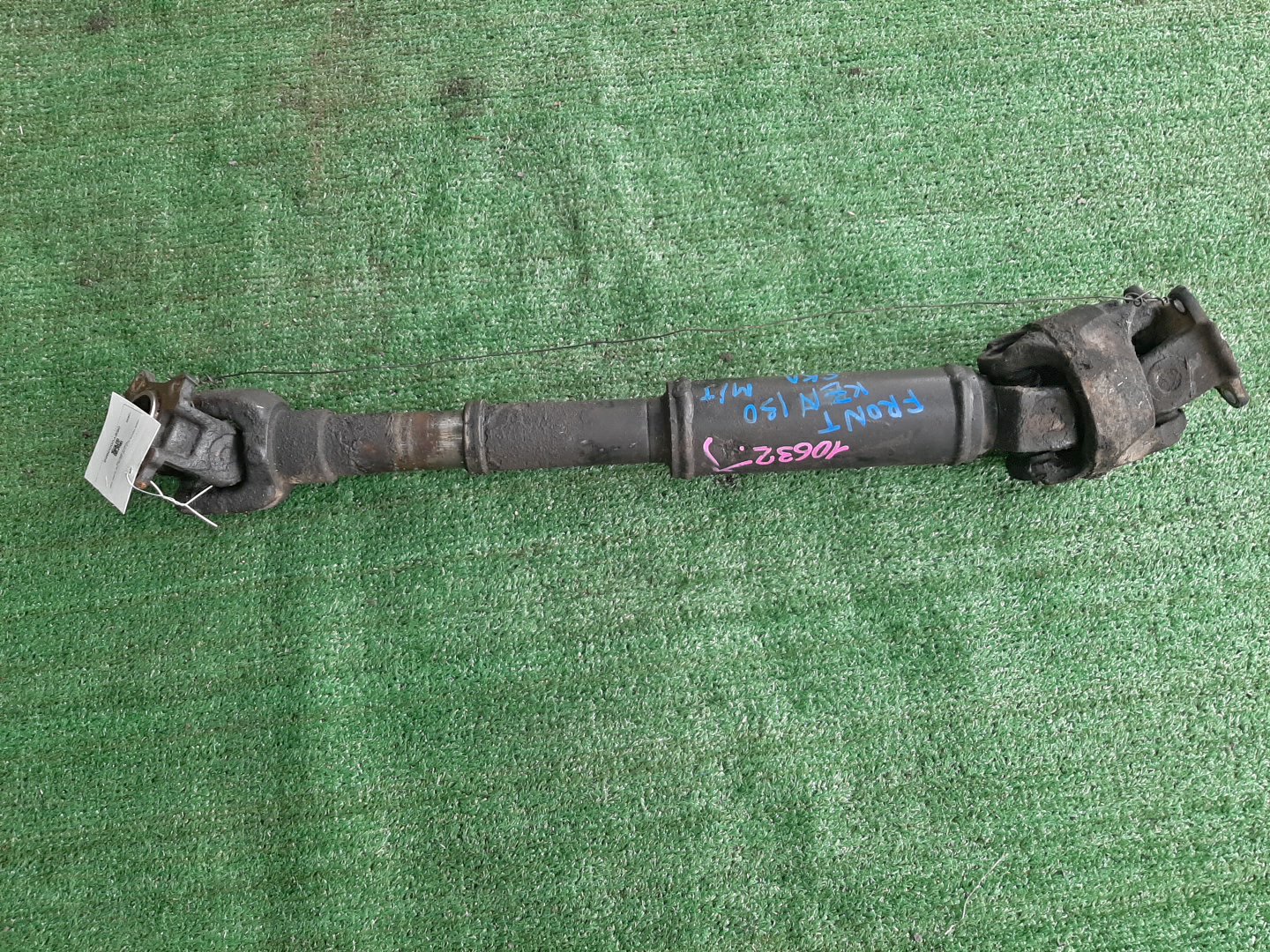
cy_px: 476
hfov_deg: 67.3
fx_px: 954
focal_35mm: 26
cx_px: 635
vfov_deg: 53.1
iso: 110
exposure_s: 1/50
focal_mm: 3.93
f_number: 1.7
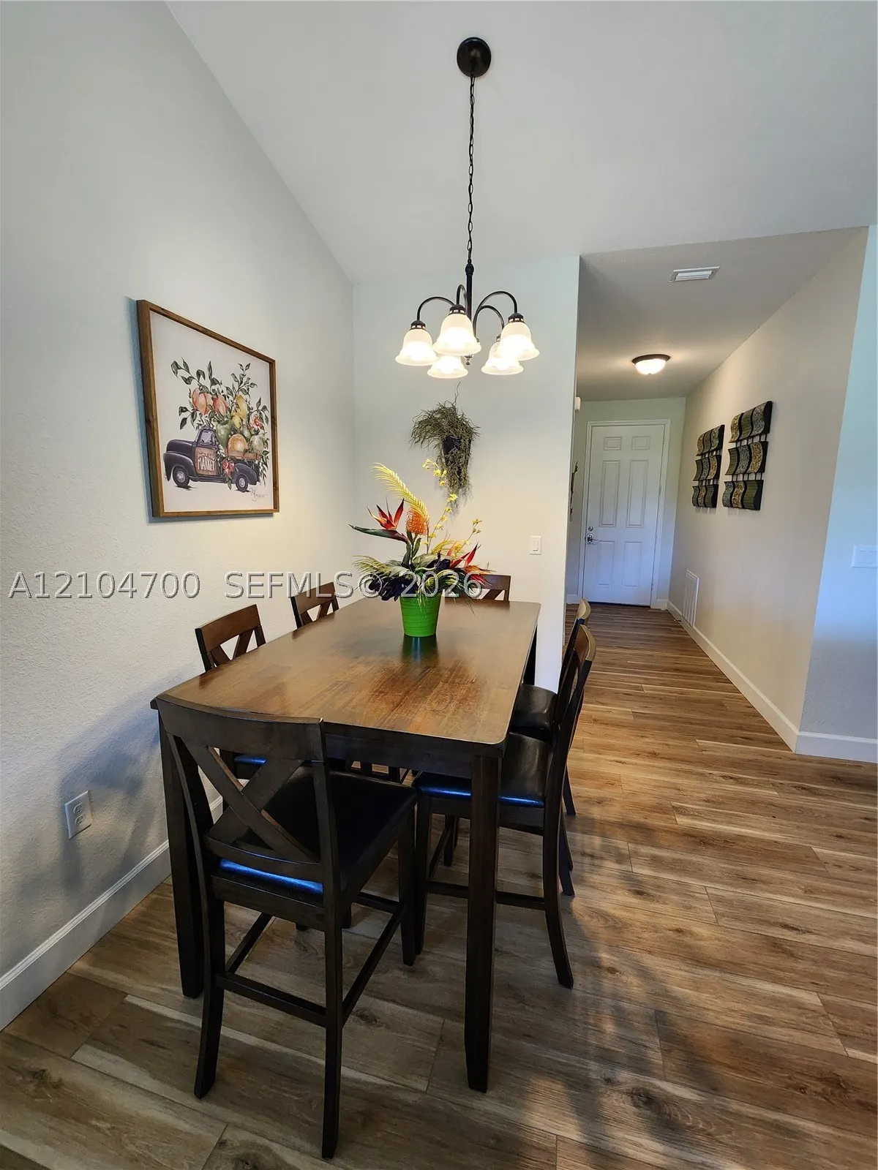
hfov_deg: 89.9
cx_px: 439
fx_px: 440
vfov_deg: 106.2
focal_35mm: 13
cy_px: 585
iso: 200
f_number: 2.2
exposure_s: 1/60
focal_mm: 2.2
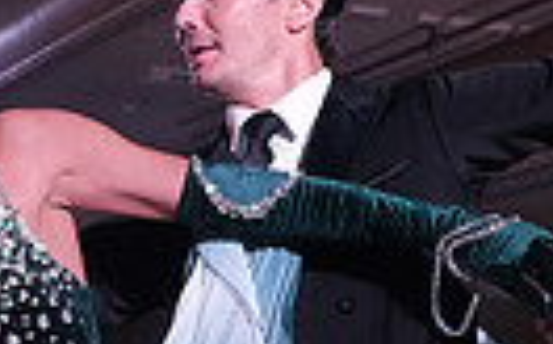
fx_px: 2633
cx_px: 27
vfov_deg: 7.2
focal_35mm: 175
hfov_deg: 11.9
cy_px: 667
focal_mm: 39
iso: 6400
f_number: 5.6
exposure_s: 1/320
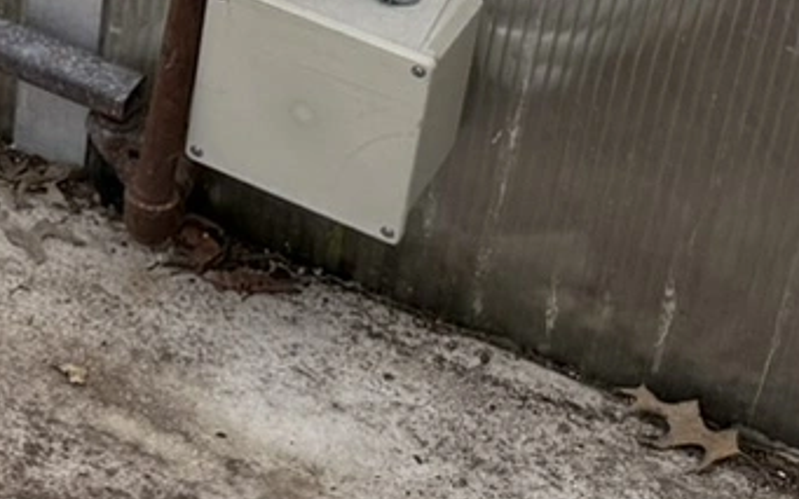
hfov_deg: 13.0
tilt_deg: -29.6
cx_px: -518
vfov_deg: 8.6
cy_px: -201
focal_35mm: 149
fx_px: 3244
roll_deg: -0.1
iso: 80
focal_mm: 6.76
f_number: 1.78
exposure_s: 1/715
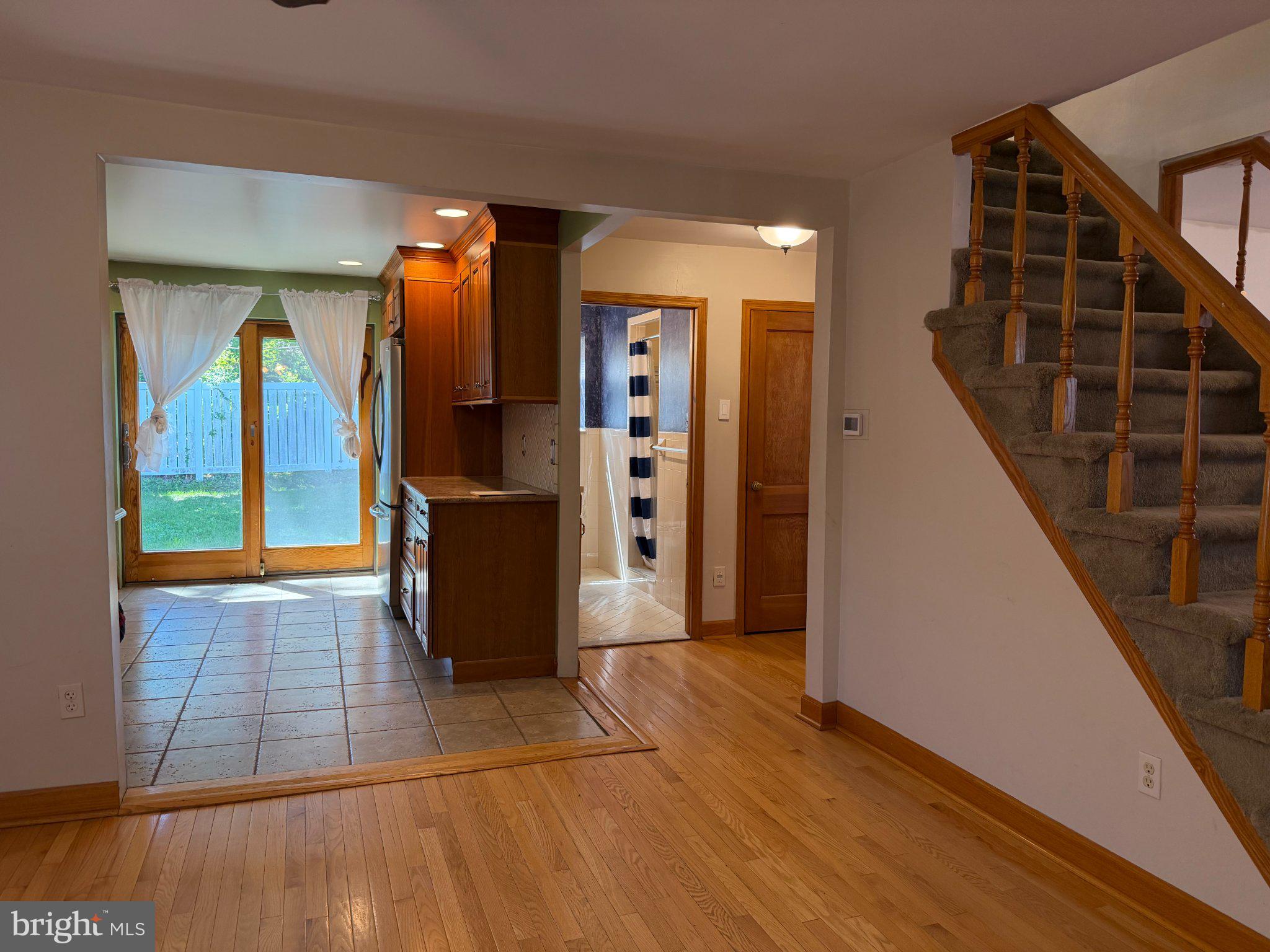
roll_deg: -1.2
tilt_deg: -3.2
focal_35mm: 24
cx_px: 635
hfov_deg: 71.6
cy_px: 476
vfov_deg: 56.8
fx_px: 881
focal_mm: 6.76
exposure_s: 1/120
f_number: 1.78
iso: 200
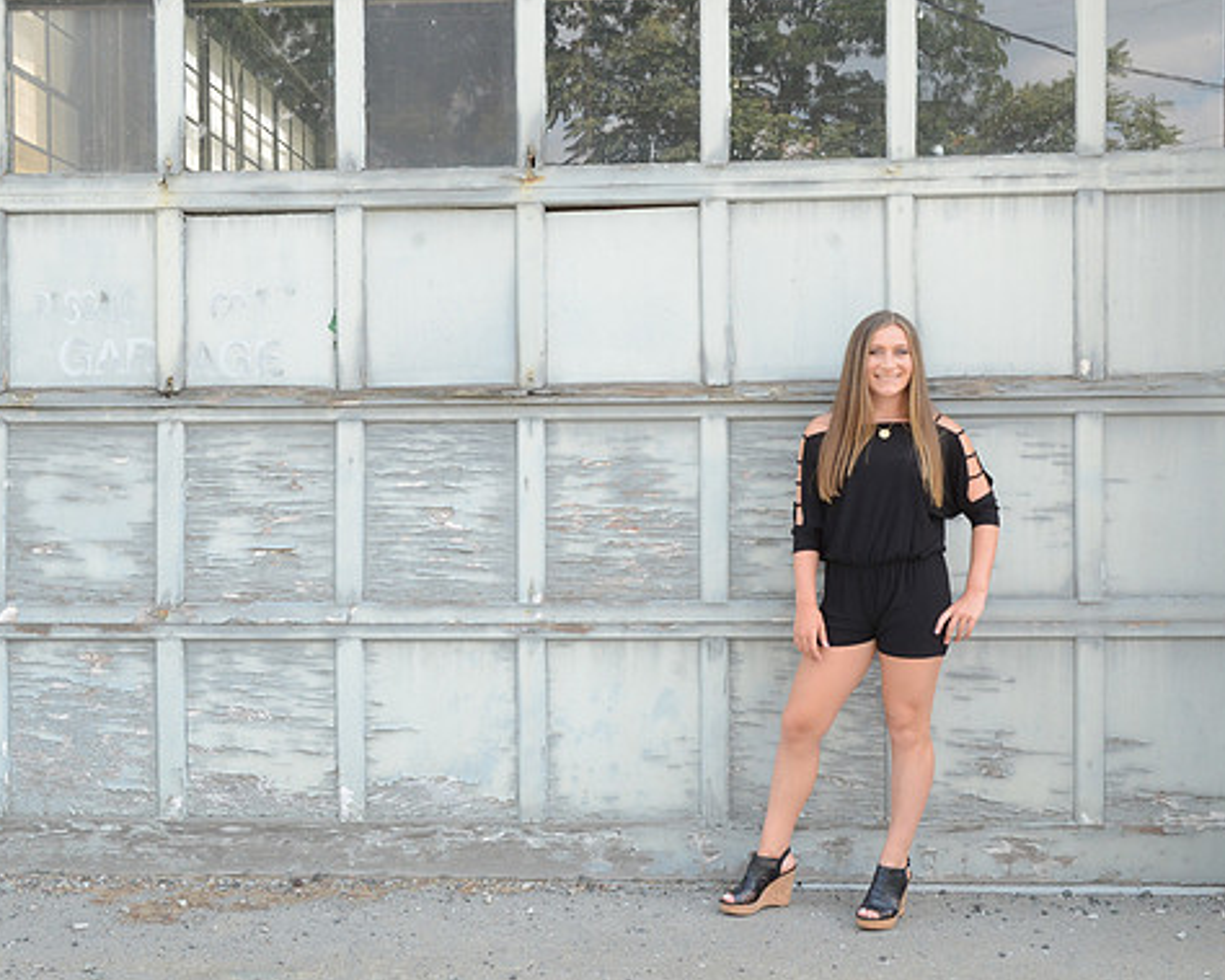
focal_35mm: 40
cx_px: 607
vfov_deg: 37.7
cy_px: 486
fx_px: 1434
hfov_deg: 46.2
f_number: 11
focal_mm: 23
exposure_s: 1/100
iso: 800
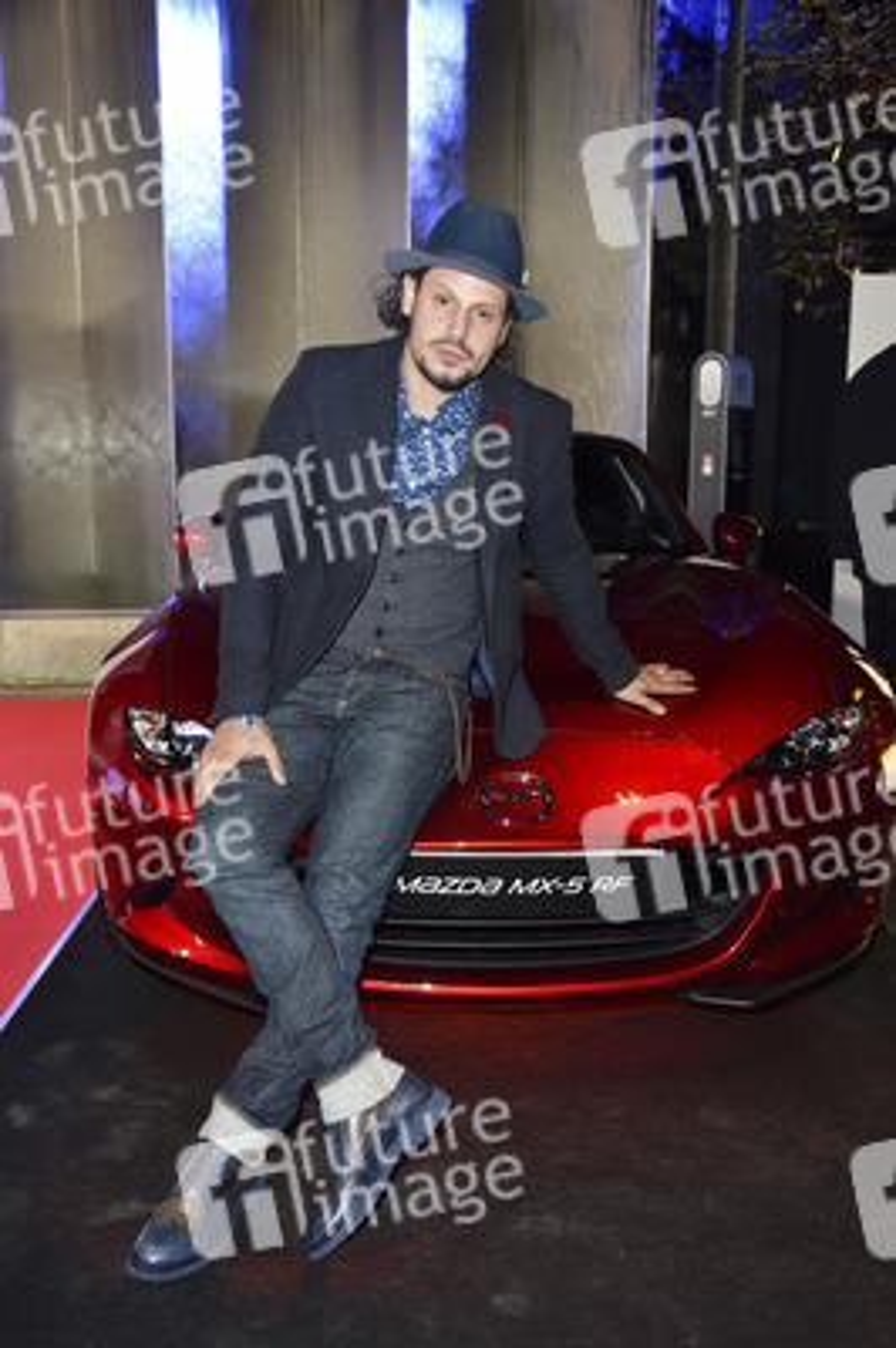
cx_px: 448
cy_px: 674
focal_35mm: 32
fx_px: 1197
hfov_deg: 41.0
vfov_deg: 58.8
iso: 800
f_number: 5.6
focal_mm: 32
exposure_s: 1/80
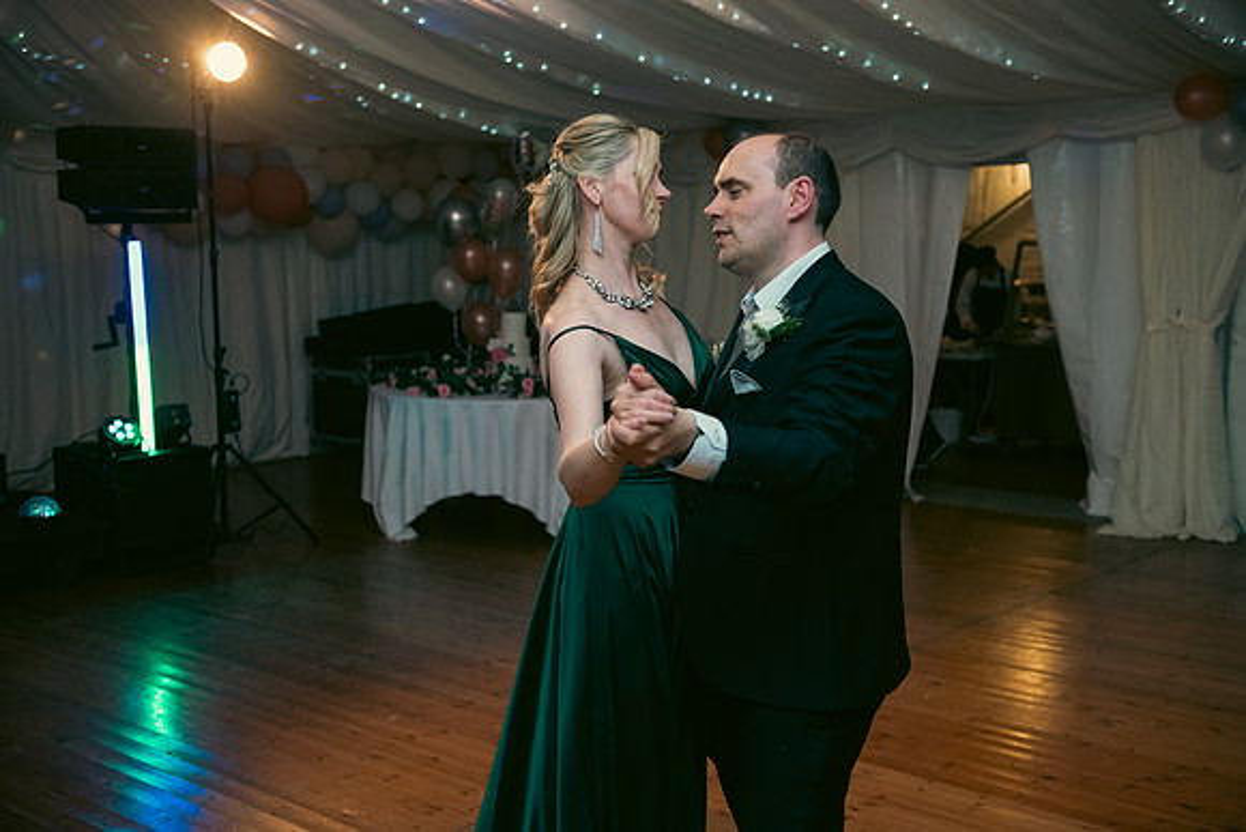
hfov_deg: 44.5
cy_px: 416
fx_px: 1523
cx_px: 623
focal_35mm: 44
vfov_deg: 30.5
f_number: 3.5
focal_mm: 44
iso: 800
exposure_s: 1/160
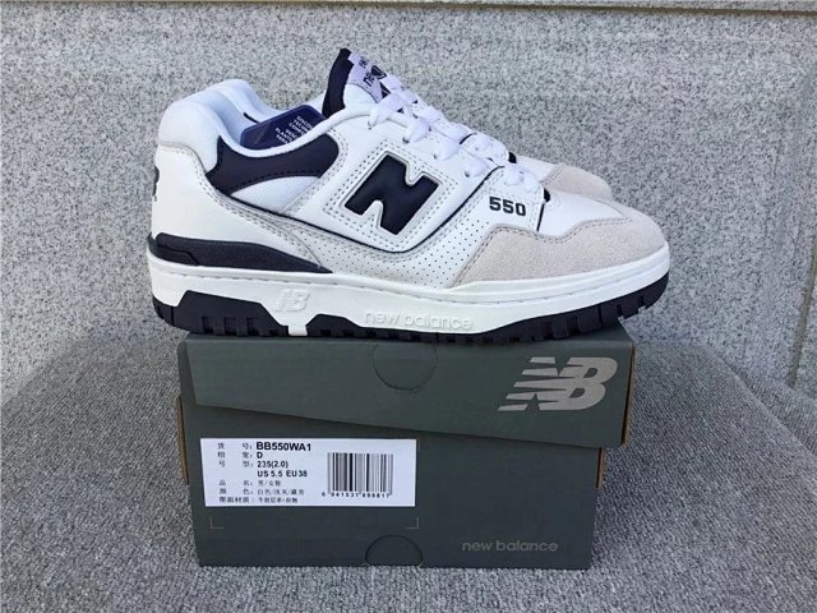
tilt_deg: -19.1
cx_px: 408
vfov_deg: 45.4
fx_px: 732
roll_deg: -0.6
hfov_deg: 58.4
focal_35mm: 31
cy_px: 306
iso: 25
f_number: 2.4
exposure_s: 1/500
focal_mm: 3.3
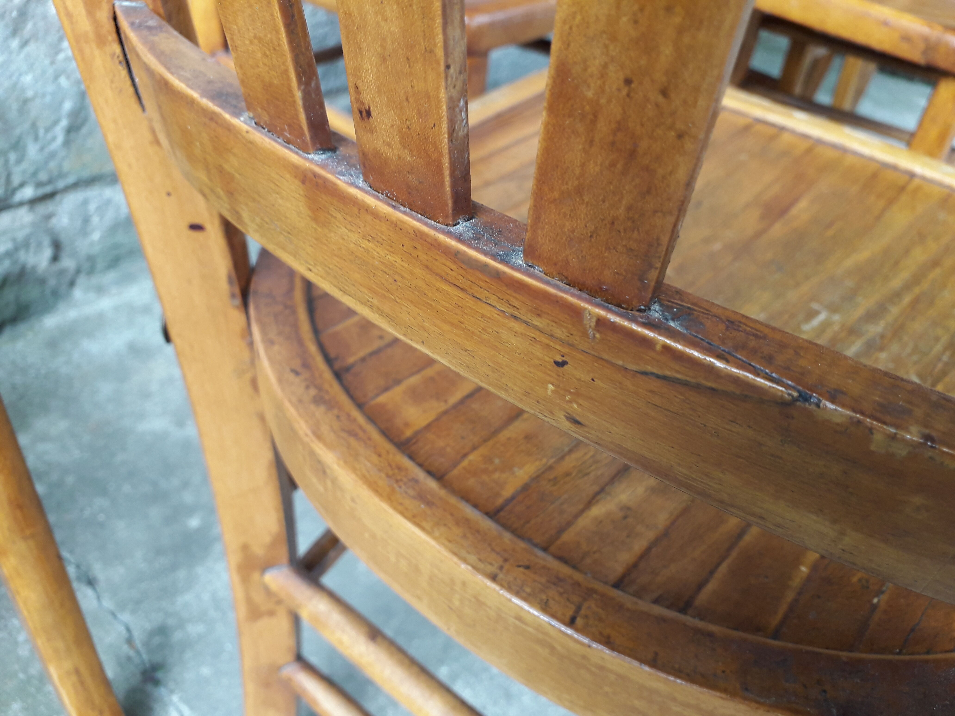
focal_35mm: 27
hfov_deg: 65.3
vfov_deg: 51.4
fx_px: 745
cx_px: 478
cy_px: 358
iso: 64
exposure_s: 1/100
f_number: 1.9
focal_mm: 3.6
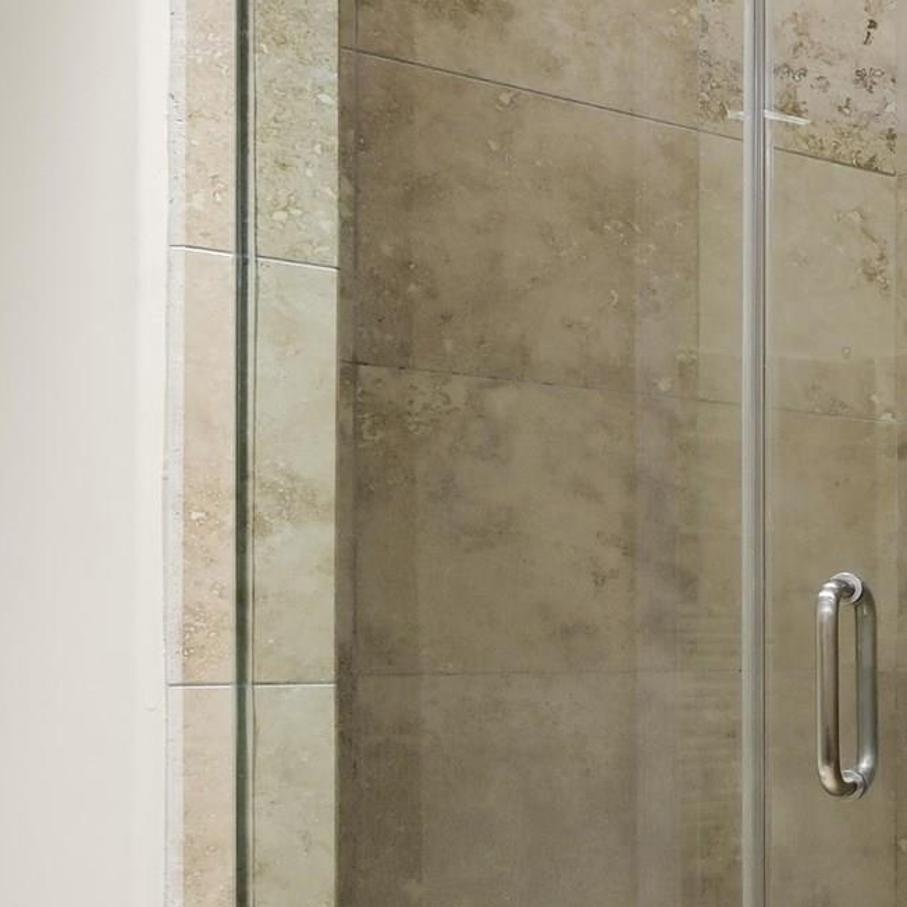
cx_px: 2099
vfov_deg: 27.4
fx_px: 1838
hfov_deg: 15.8
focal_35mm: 62
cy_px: 664
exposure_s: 1/3
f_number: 10
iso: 200
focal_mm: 15.5
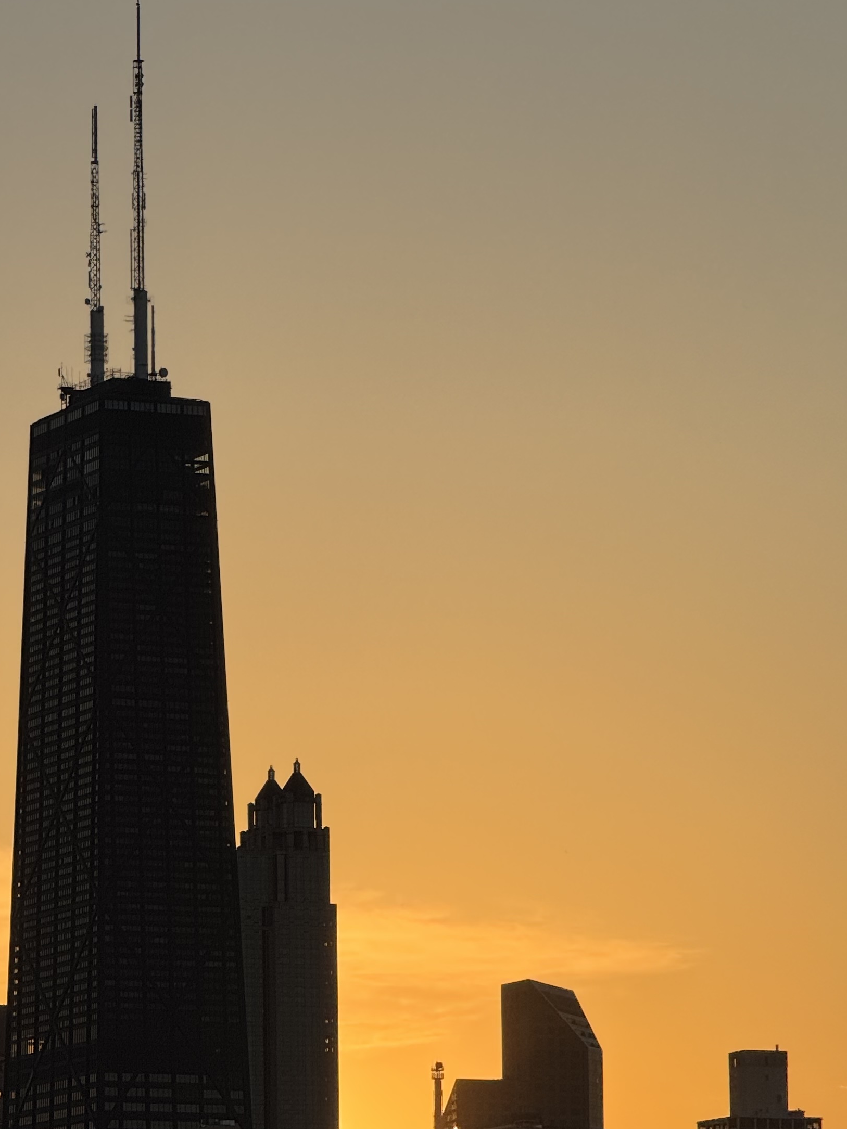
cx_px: 105
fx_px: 7277
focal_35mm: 223
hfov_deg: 6.6
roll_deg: +1.1
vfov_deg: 8.9
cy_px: 661
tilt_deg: +7.8
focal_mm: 15.66
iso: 50
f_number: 2.8
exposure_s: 1/3690
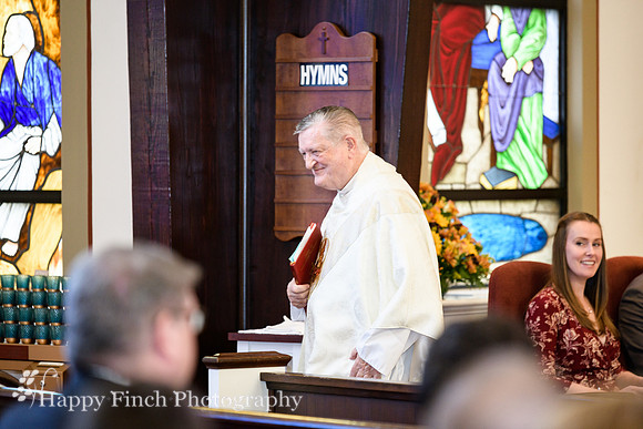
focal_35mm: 202
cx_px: 325
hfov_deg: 10.2
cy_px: 212
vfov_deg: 6.8
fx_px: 3608
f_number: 2.8
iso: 400
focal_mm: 200
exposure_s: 1/160
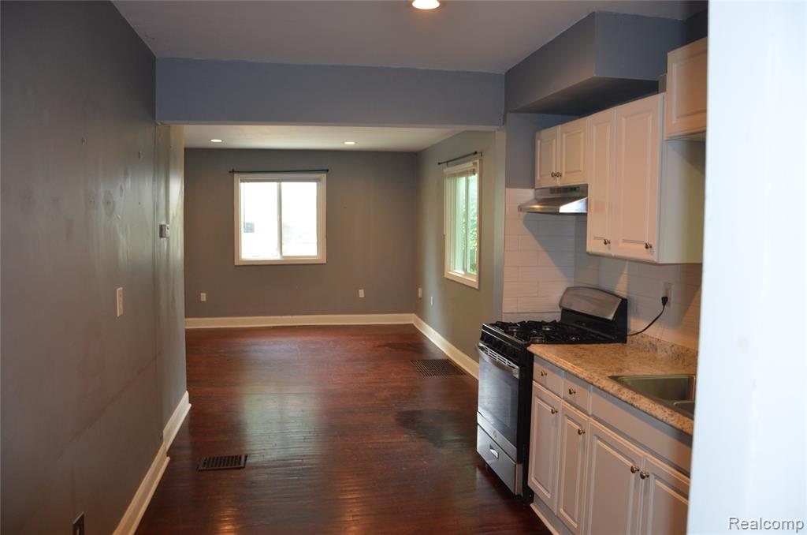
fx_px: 604
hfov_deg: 67.5
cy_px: 268
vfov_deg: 47.7
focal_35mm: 27
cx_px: 404
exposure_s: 1/60
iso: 500
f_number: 3.5
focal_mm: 18
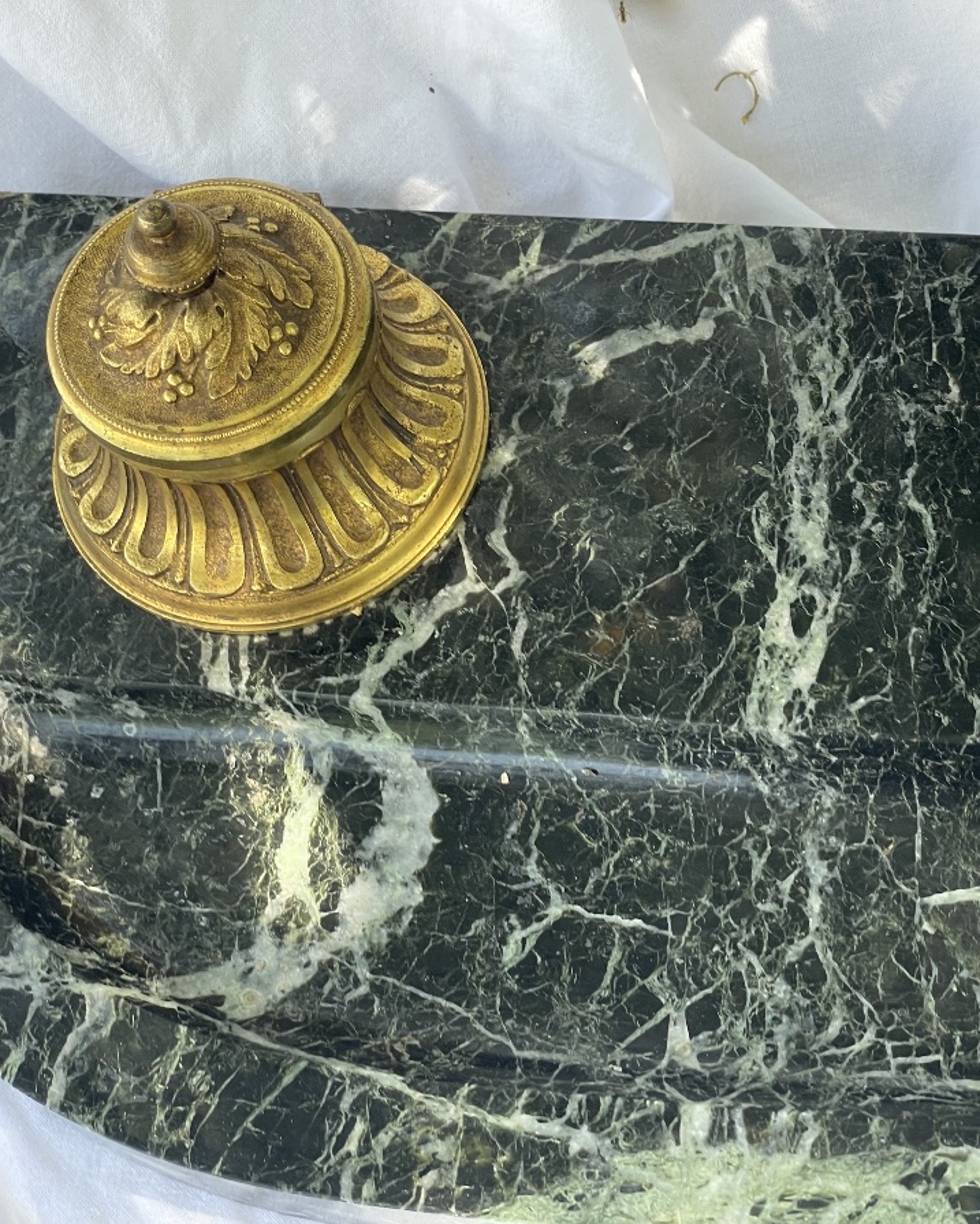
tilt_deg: -64.8
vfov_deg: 27.9
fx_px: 2465
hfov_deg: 22.2
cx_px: 779
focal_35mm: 68
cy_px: 612
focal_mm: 6
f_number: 2
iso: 32
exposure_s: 1/99
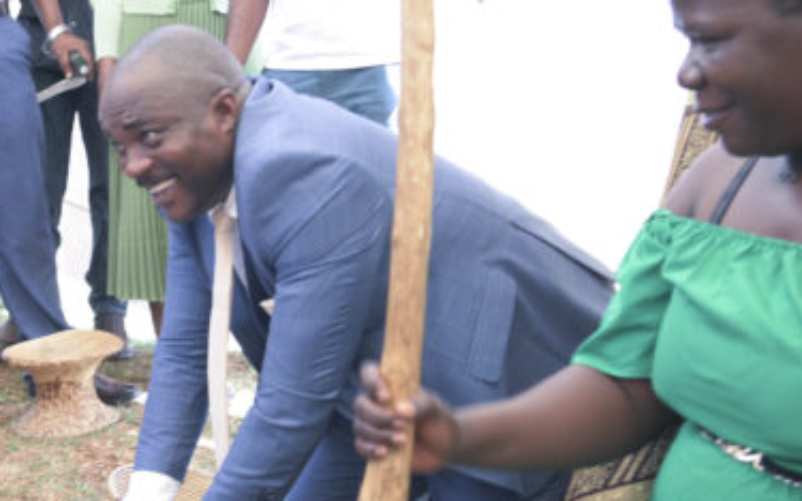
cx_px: 135
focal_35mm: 53
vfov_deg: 24.4
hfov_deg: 36.6
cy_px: 240
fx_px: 1158
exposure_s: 1/100
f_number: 5
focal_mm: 28
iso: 800
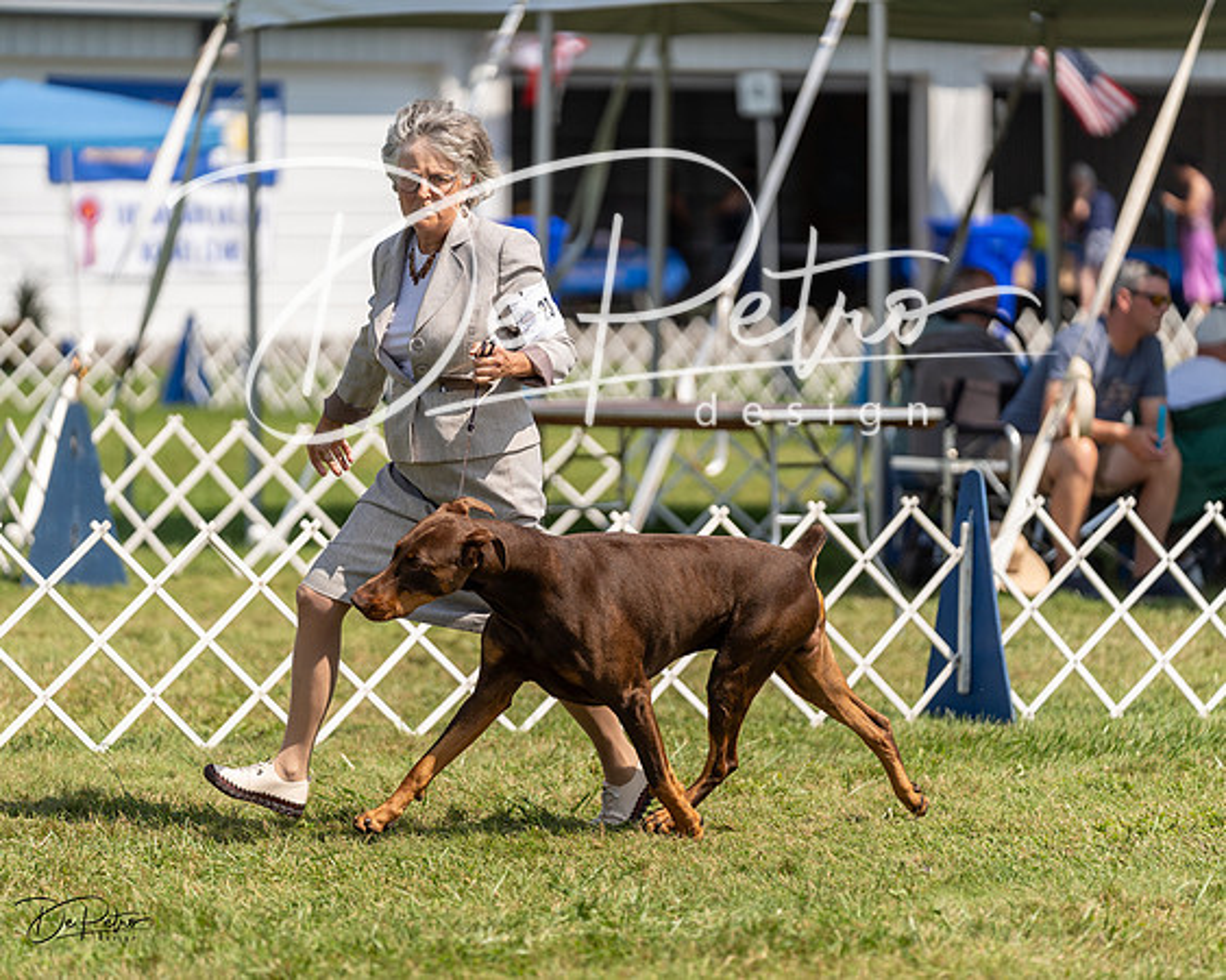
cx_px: 613
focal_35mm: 182
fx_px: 6618
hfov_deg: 10.6
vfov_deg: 8.5
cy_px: 490
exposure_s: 1/3200
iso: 200
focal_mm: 162
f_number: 2.8
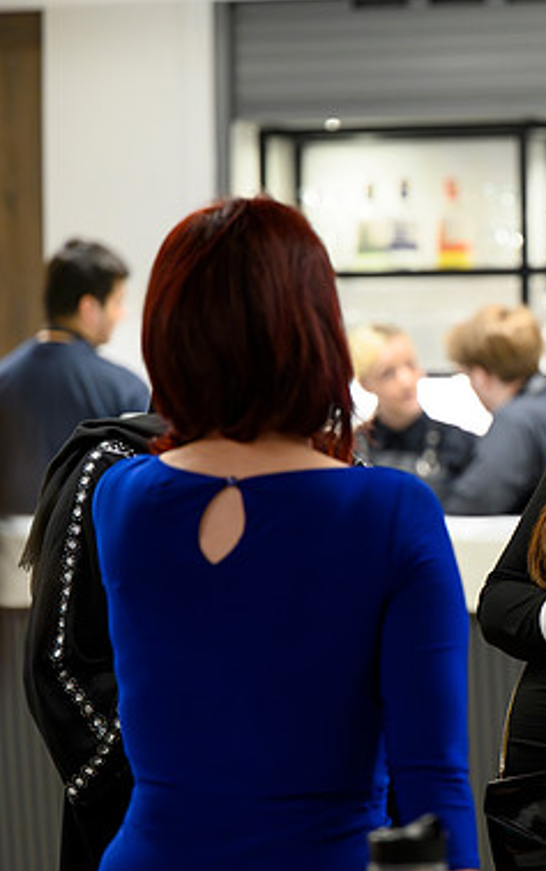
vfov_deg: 13.7
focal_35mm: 153
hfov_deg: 8.5
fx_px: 3634
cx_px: 604
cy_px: 440
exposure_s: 1/200
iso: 1400
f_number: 2.8
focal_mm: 98
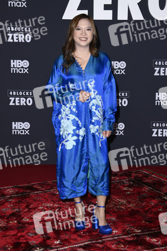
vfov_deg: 31.0
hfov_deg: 20.9
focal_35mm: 65
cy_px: 126
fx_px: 453
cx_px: 84
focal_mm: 65
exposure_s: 1/250
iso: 500
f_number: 5.6
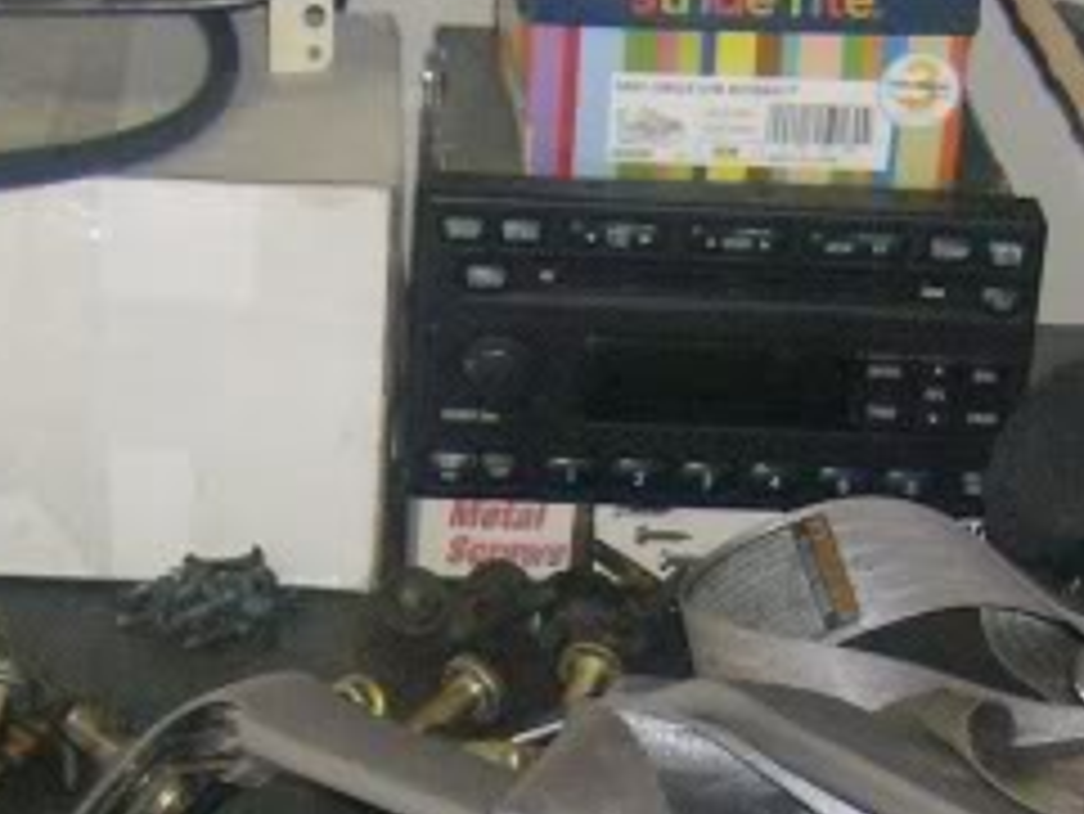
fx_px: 3760
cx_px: 441
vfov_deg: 12.1
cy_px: 971
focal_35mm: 120
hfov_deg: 16.4
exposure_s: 1/60
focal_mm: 6
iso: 200
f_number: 2.8
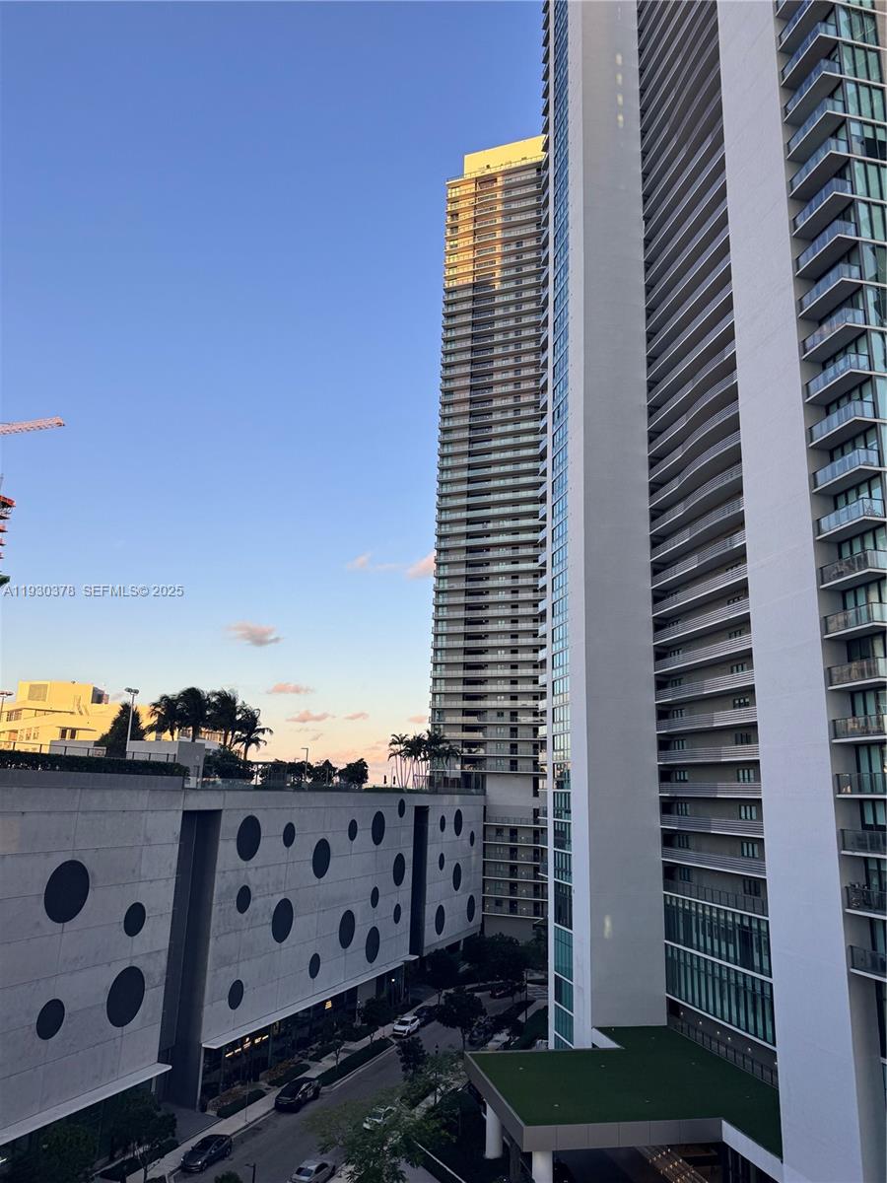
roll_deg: -3.0
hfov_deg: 56.8
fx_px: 820
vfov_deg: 71.6
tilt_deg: +13.4
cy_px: 592
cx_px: 444
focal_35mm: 24
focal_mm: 6.76
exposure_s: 1/1238
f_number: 1.78
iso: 80
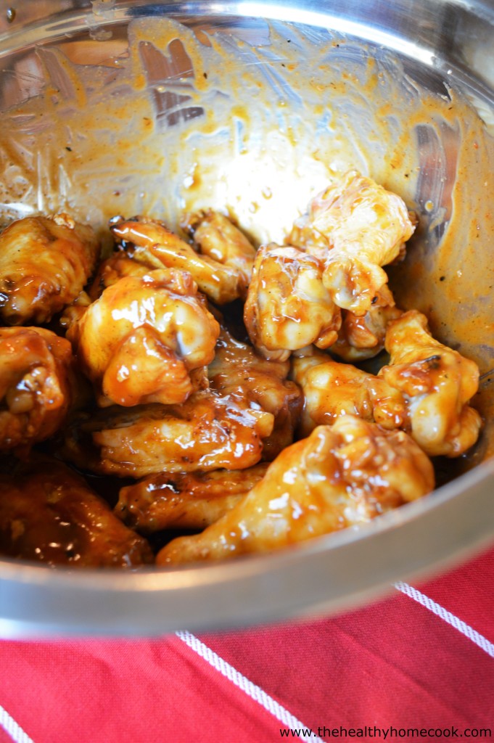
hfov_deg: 43.5
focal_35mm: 30
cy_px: 372
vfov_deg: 62.0
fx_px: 618
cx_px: 247
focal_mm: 20
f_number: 3.8
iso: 400
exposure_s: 1/20
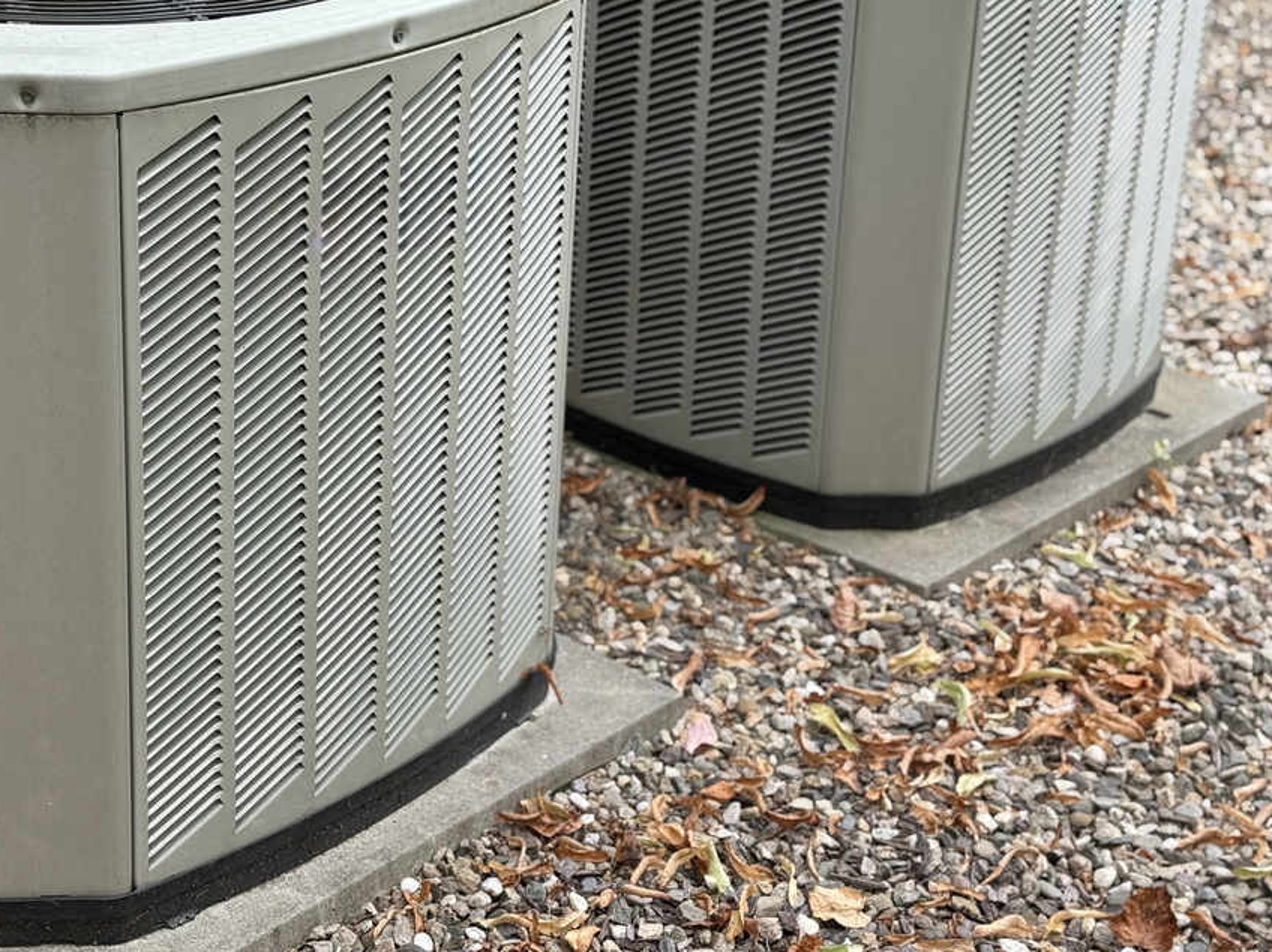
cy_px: 326
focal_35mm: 67
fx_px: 2461
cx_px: 412
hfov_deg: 28.8
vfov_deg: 21.8
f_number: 1.78
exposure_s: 1/166
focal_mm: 6.76
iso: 50
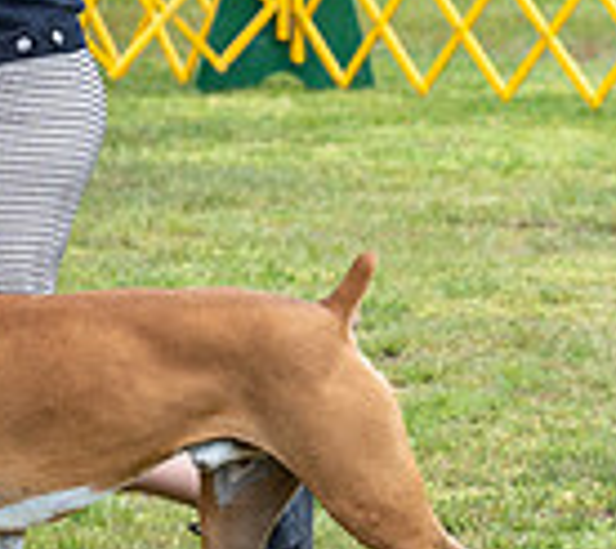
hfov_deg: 3.8
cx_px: -216
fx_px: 9363
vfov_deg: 3.4
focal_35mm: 491
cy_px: -143
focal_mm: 95
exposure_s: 1/1000
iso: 400
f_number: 4.5
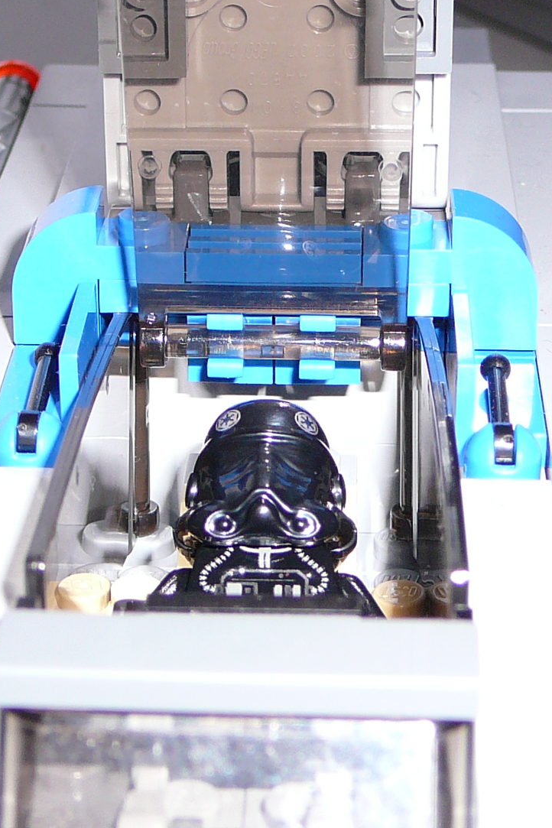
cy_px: 418
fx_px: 2438
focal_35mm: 106
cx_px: 246
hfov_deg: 12.9
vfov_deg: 19.3
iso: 100
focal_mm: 8.2
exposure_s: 1/30
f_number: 3.5
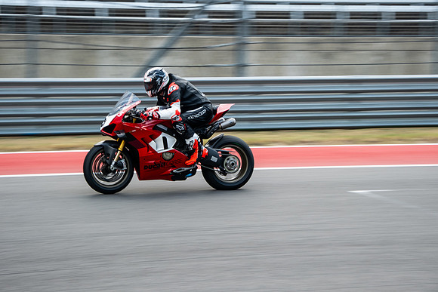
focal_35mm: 114
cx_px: 226
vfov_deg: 12.0
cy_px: 107
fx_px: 1388
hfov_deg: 17.9
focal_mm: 55
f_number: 3.2
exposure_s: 1/320
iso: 160
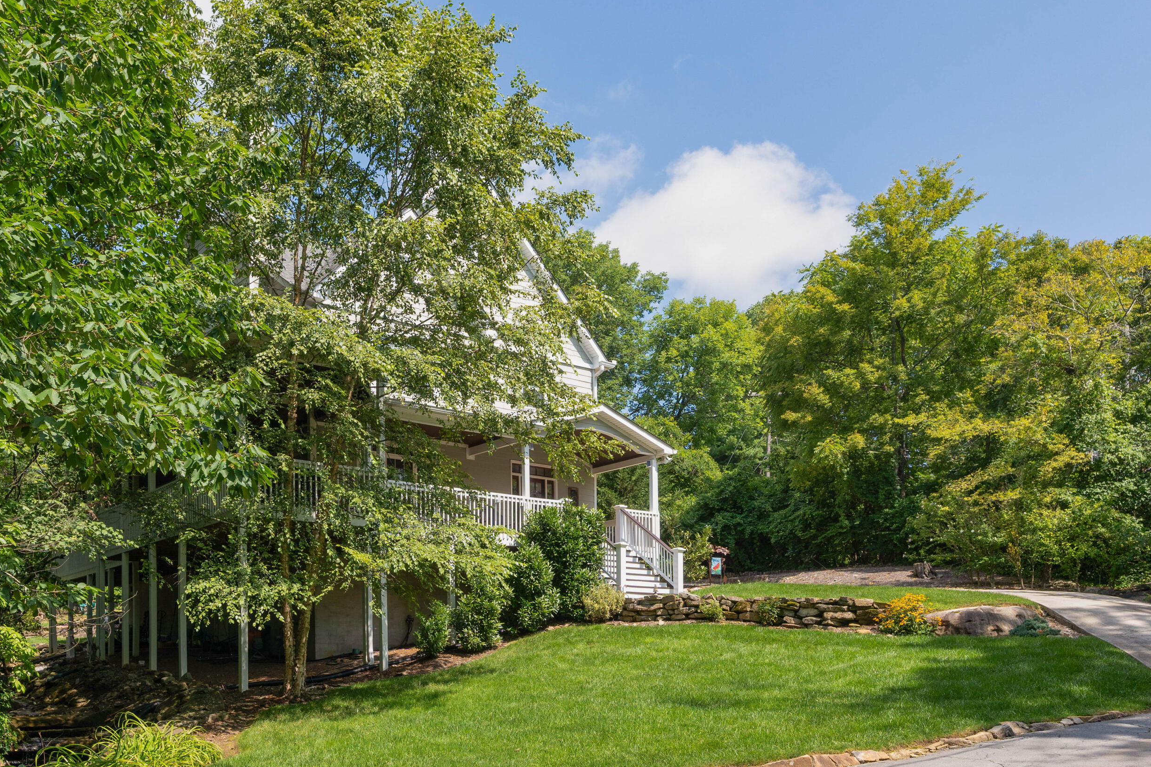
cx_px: 501
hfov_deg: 65.2
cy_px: 425
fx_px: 895
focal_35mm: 28
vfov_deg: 46.3
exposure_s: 1/500
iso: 320
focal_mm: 23
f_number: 7.1
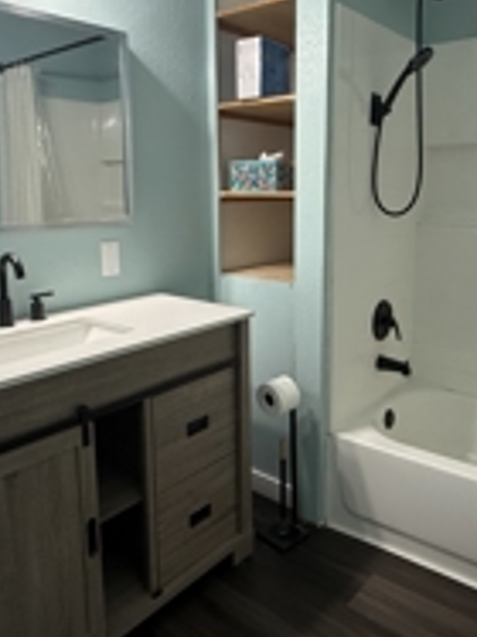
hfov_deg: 46.7
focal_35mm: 30
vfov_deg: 59.8
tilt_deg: -8.1
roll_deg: -0.5
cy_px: 276
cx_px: 259
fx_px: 552
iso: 250
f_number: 2.2
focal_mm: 2.22
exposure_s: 1/60
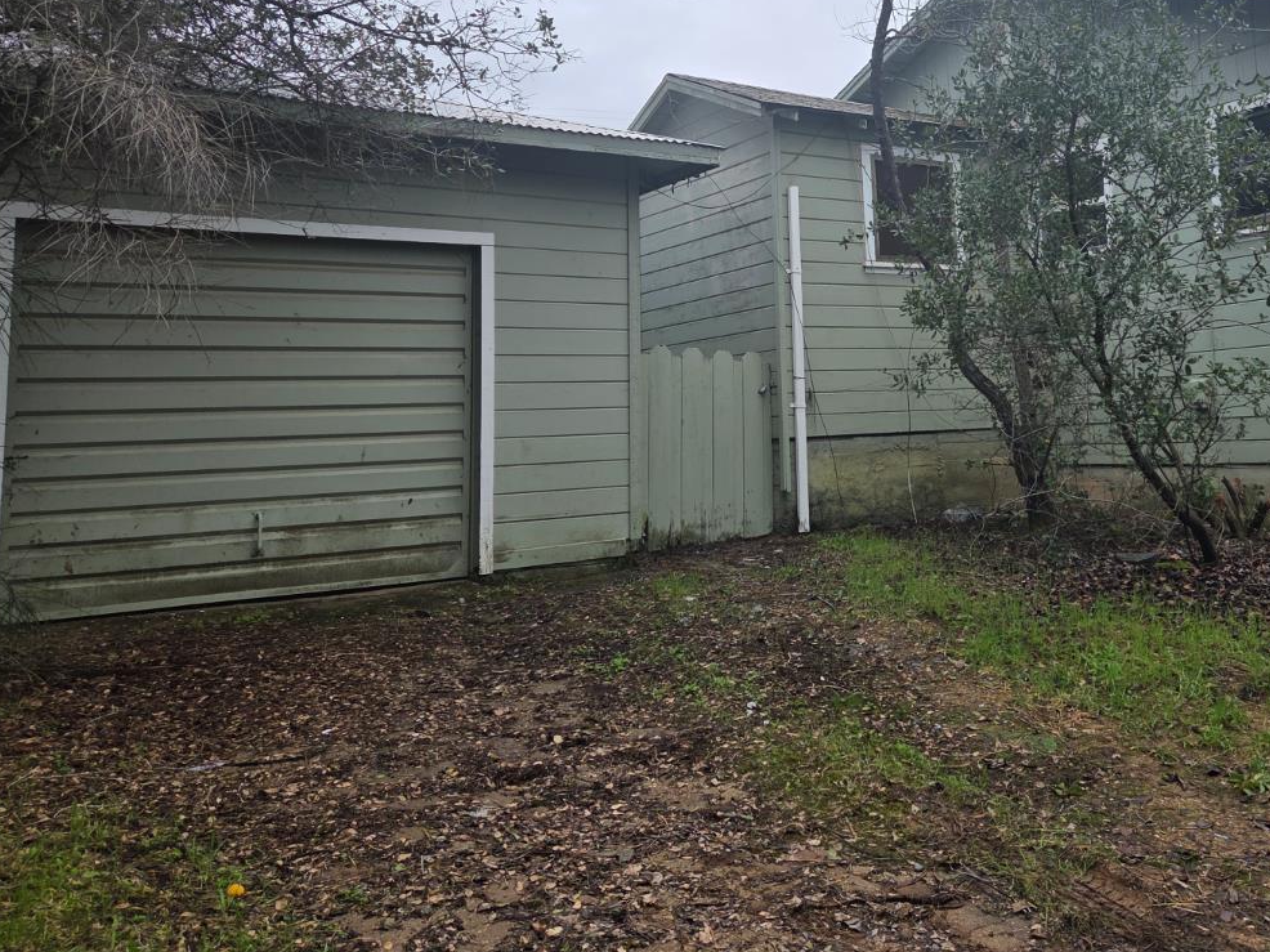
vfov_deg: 39.9
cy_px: 275
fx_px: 1284
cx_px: 913
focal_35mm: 35
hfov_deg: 51.0
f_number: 1.8
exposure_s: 1/1410
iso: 80
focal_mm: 5.4
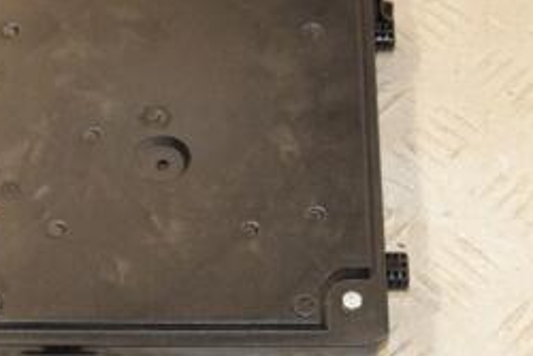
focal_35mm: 108
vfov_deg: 12.7
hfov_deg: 18.9
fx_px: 1600
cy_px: 117
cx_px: 235
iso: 800
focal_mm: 30
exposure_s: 1/200
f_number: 7.1
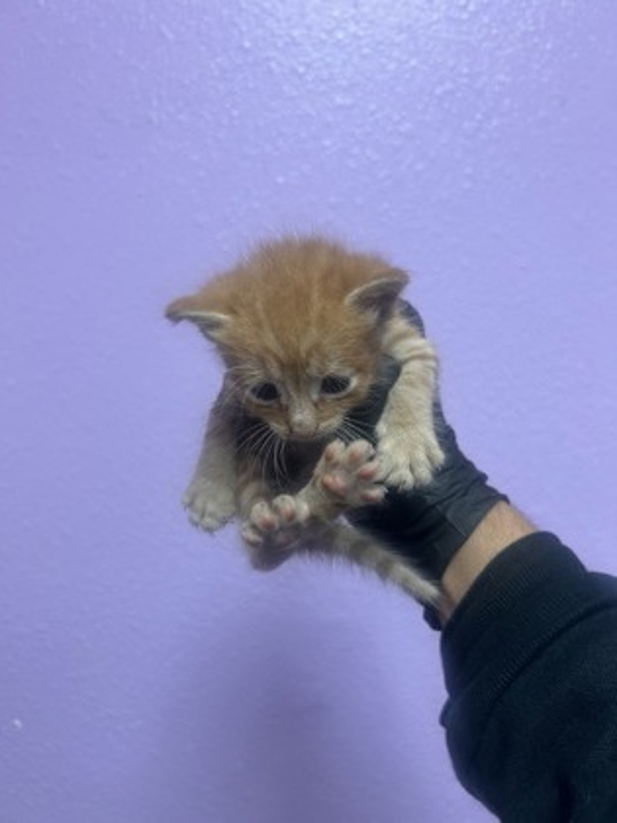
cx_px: 308
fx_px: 618
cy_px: 412
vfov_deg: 67.3
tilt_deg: -7.8
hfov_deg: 53.1
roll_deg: +3.0
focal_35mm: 26
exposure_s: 1/60
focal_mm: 5.7
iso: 100
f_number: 1.5
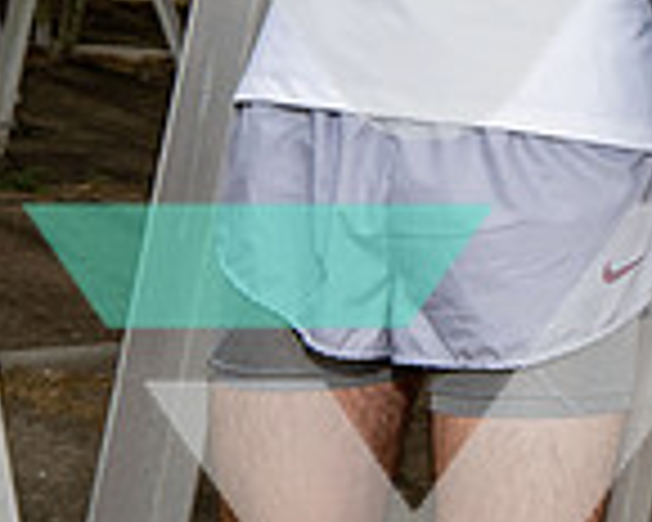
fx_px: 1737
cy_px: -101
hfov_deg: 17.3
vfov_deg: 16.4
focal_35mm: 90
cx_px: 1183
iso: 100
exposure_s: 1/125
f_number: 8
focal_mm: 24
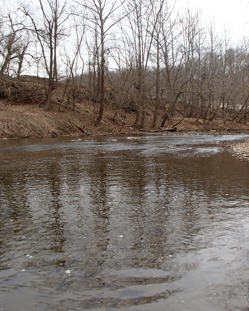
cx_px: 154
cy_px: 158
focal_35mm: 37
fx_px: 341
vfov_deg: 49.1
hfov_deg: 39.9
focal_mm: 5
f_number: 3.9
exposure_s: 1/60
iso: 100
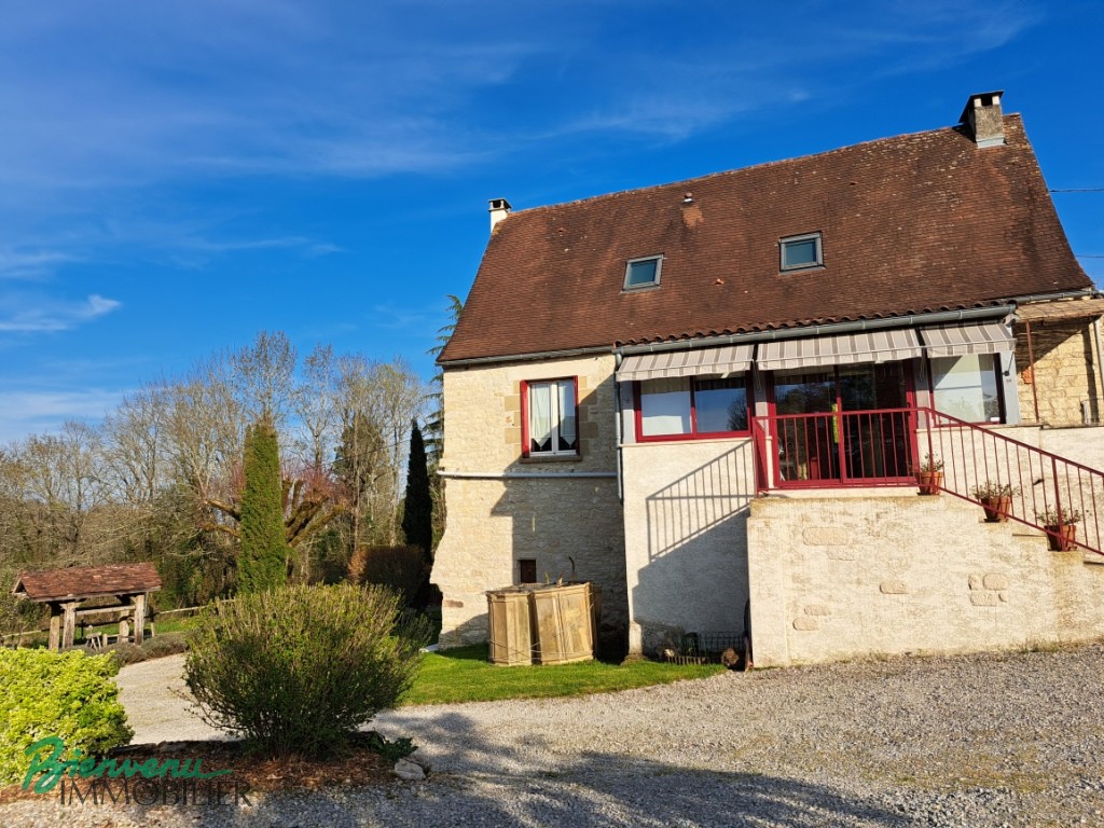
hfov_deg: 71.6
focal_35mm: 24
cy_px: 414
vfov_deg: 56.8
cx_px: 552
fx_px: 765
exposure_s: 1/1067
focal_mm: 5.23
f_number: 1.8
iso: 50
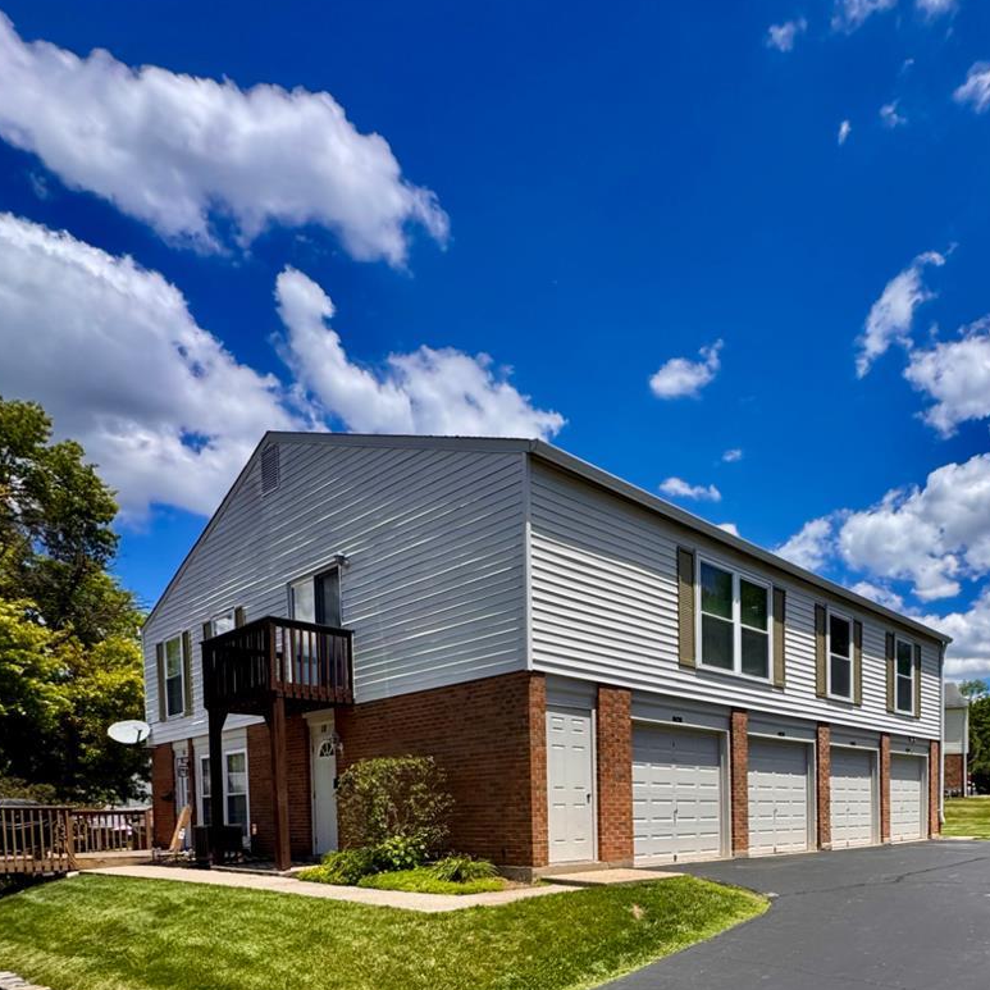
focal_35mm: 24
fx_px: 777
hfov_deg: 62.9
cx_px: 683
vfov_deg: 58.2
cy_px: 839
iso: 50
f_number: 2.2
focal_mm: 2.22
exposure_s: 1/2415
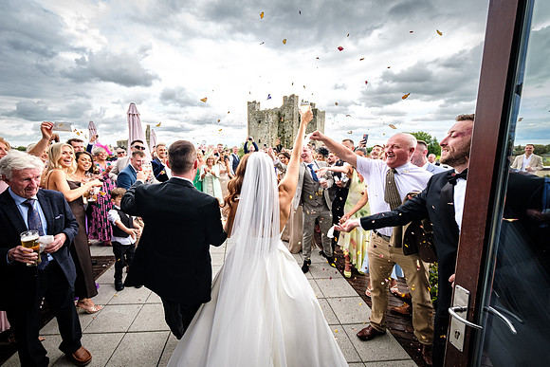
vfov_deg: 77.5
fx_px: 229
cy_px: 183
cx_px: 249
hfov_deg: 100.2
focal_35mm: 15
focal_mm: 8
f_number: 3.2
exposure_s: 1/500
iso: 200
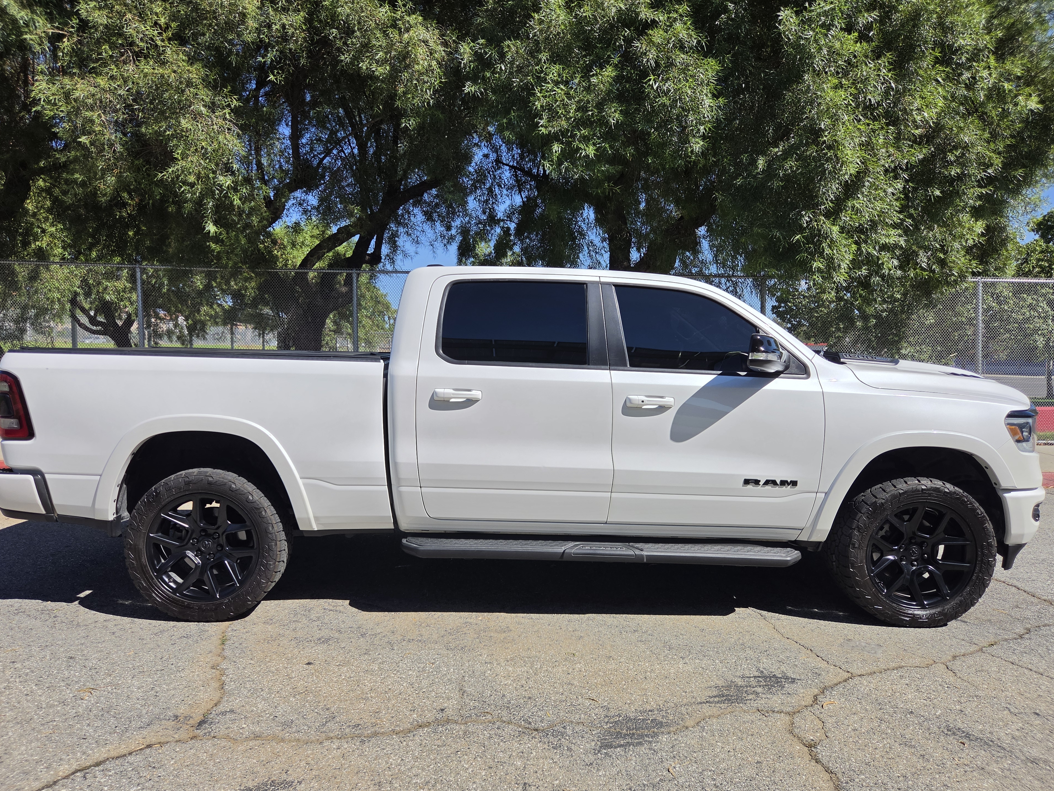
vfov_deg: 56.8
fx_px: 731
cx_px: 511
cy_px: 412
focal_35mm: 24
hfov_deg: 71.6
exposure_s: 1/5595
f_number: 1.8
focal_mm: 5.4
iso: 80
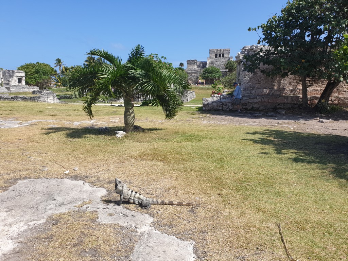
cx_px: 174
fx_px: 261
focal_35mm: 26
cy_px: 130
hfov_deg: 67.3
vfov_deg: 53.1
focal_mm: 4.3
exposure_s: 1/1422
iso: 50
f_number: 2.4
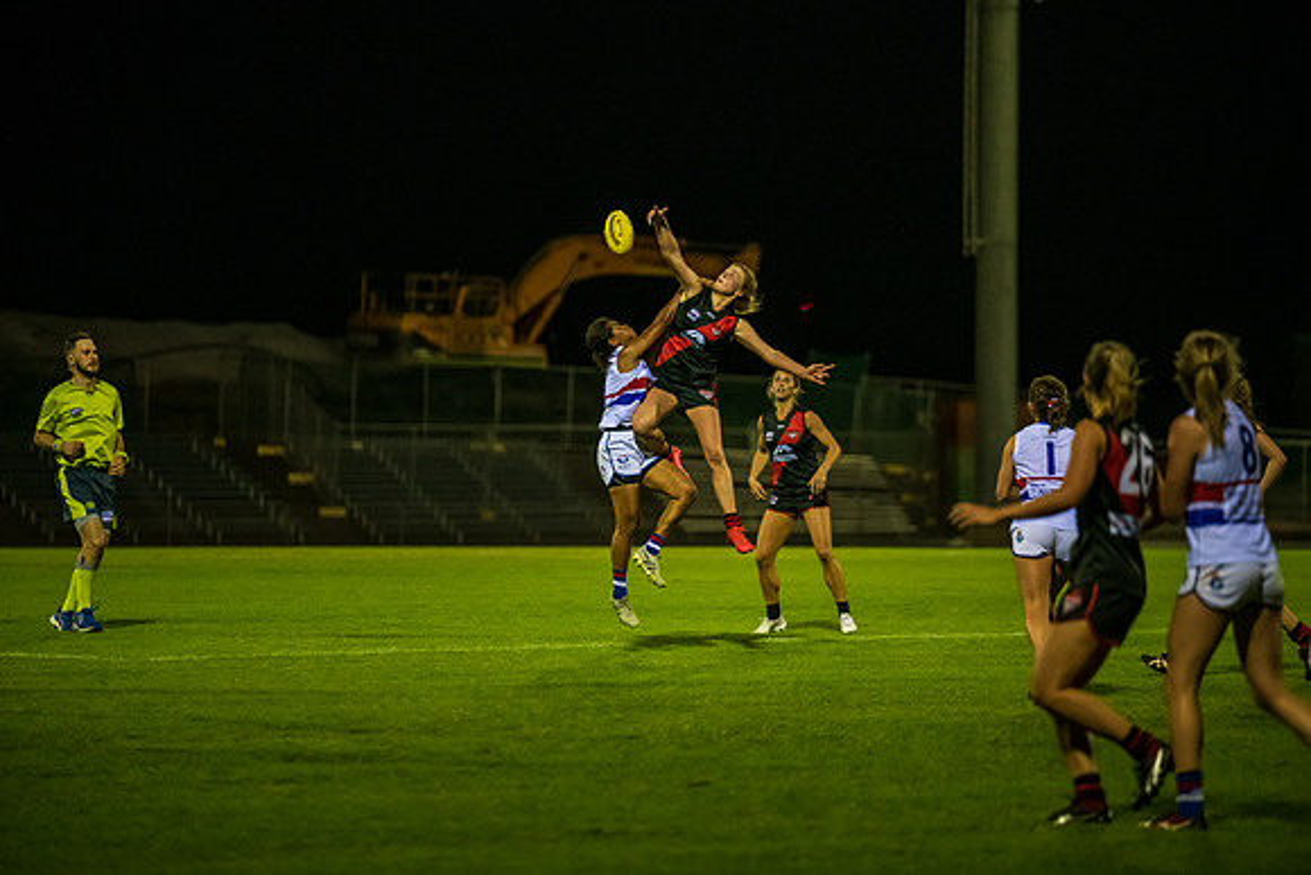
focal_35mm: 203
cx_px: 656
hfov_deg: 10.1
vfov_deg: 6.8
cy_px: 438
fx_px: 7408
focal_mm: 200
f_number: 2.8
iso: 3200
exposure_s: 1/640
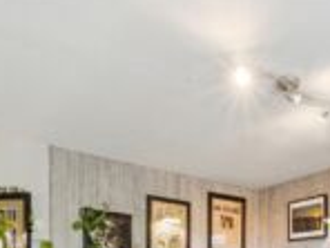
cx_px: 254
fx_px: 372
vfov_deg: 31.8
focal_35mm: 39
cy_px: 285
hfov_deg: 45.9
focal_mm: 10
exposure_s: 1
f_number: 10
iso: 200
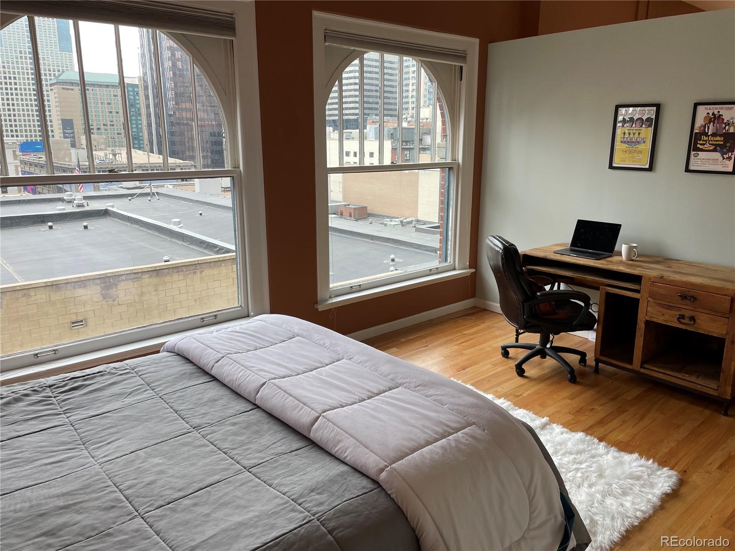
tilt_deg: -13.5
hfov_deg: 67.3
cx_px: 368
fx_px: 552
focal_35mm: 26
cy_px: 276
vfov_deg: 53.1
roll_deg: -0.1
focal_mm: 4.2
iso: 32
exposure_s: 1/123
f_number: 1.6
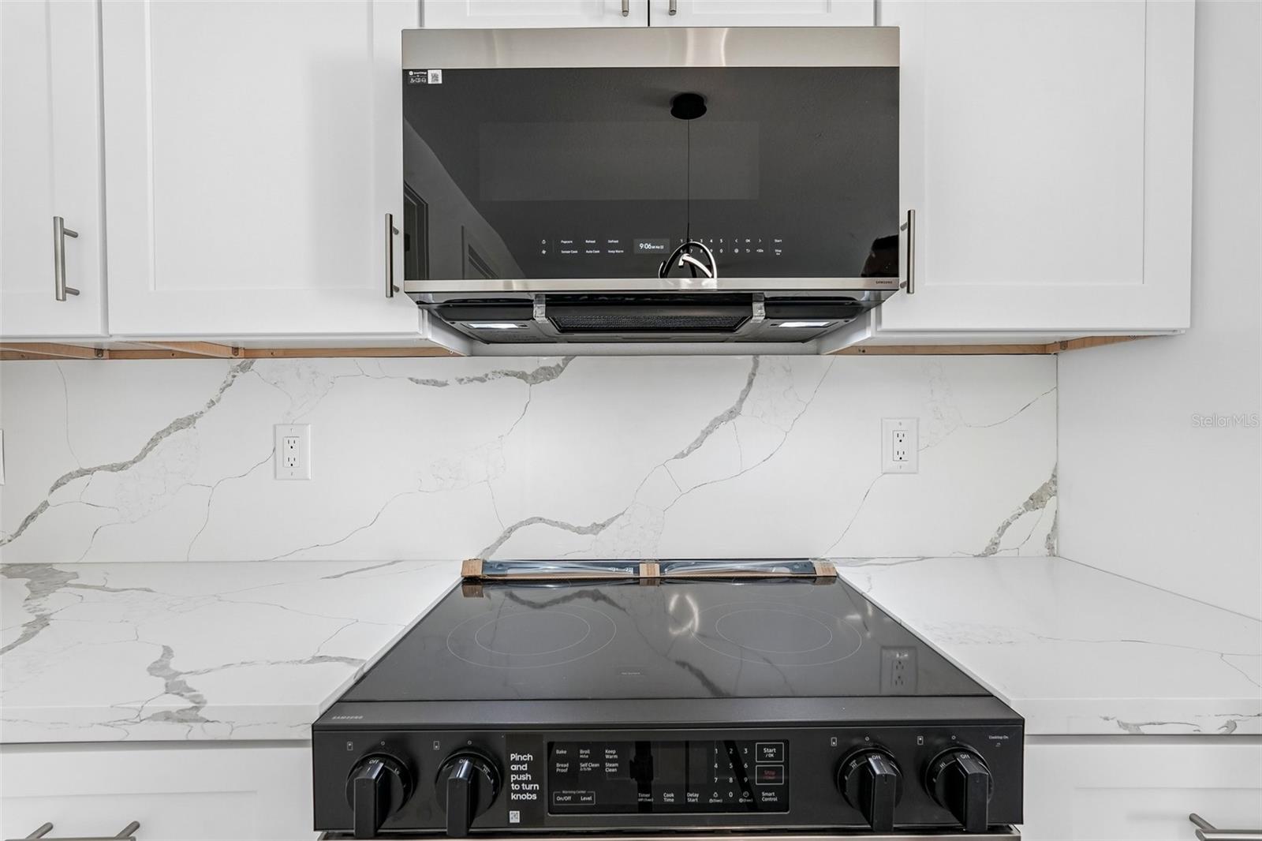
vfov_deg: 73.7
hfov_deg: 96.7
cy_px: 420
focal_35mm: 16
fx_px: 561
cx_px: 631
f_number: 8
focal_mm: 16
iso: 400
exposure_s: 1/25
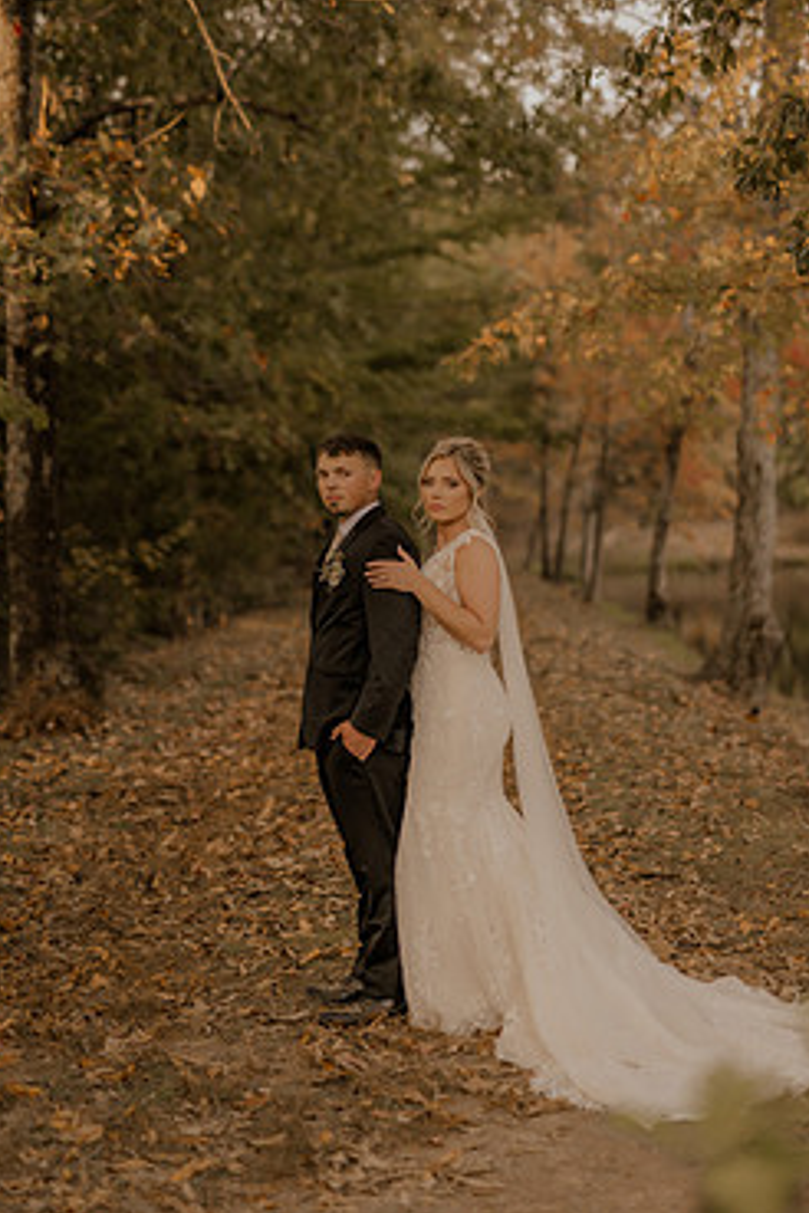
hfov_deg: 22.3
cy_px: 552
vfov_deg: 32.9
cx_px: 444
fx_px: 2056
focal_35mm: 61
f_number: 2
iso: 200
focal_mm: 50
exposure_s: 1/500
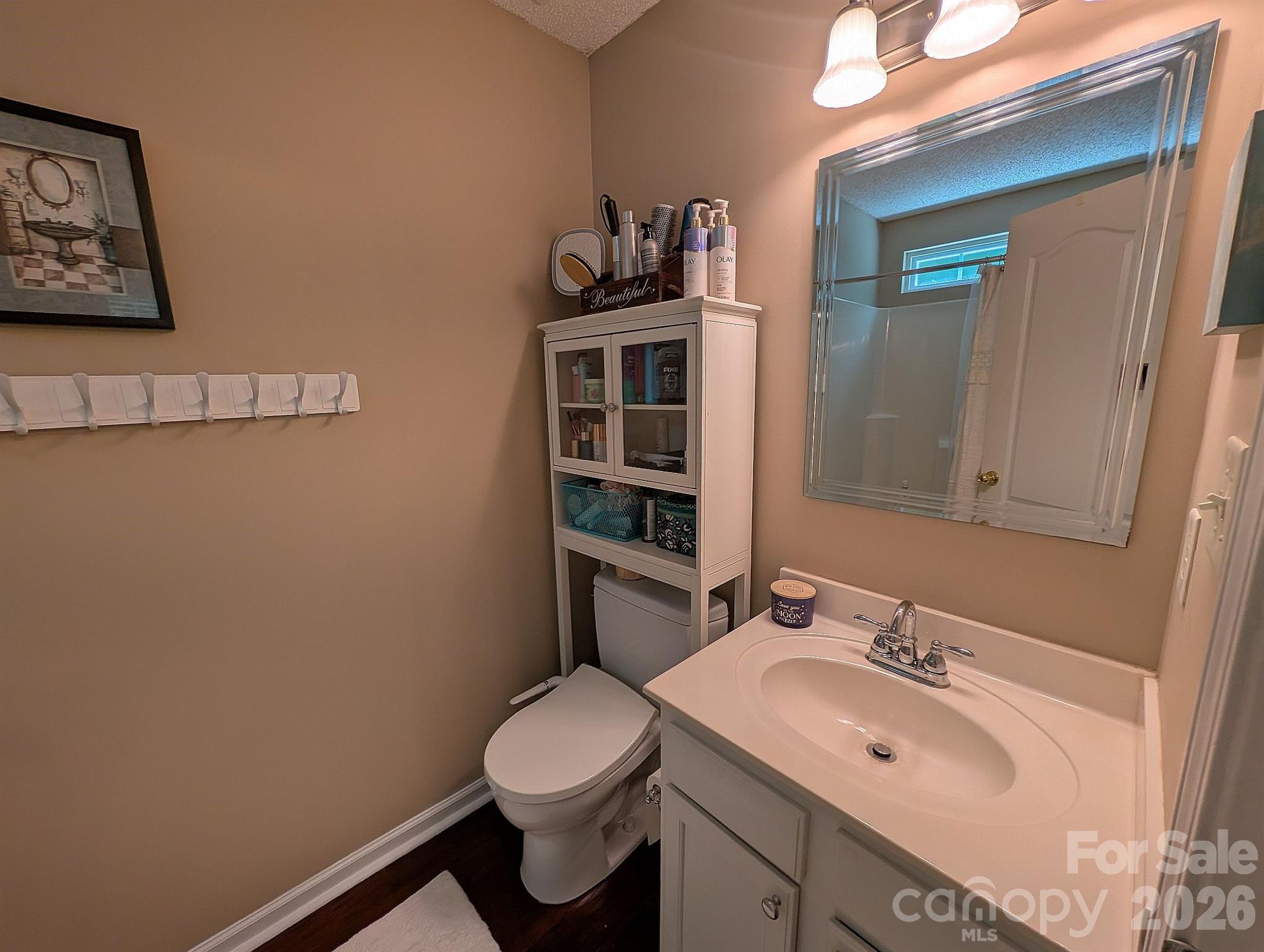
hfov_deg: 110.5
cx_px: 632
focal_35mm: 12
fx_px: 439
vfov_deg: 94.6
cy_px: 476
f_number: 1.7
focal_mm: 2.02
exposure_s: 1/164
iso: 35
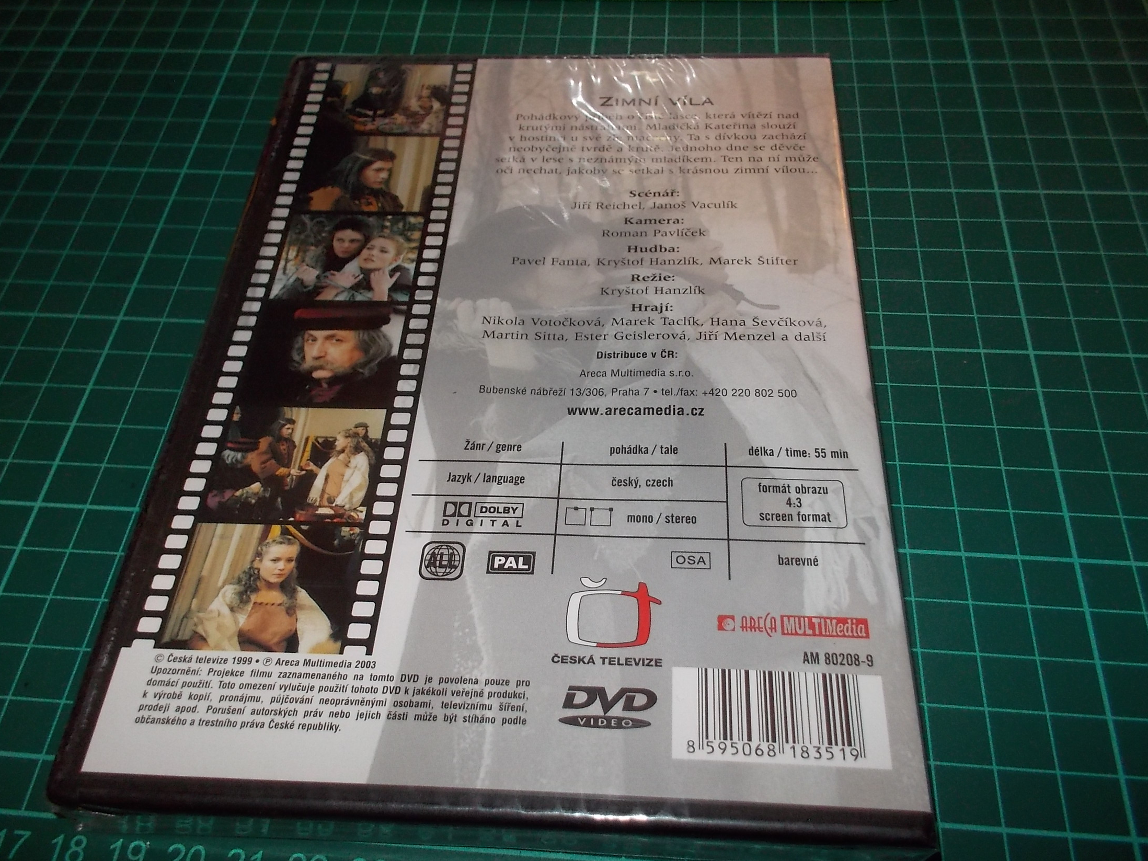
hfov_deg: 60.0
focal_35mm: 30
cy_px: 444
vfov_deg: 46.8
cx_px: 570
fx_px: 995
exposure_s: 1/30
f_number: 3.3
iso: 200
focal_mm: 4.1
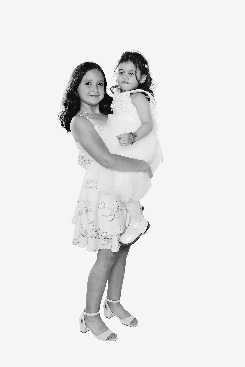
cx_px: 122
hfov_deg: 30.5
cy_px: 184
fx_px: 449
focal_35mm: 44
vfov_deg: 44.5
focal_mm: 44
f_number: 8
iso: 320
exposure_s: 1/200
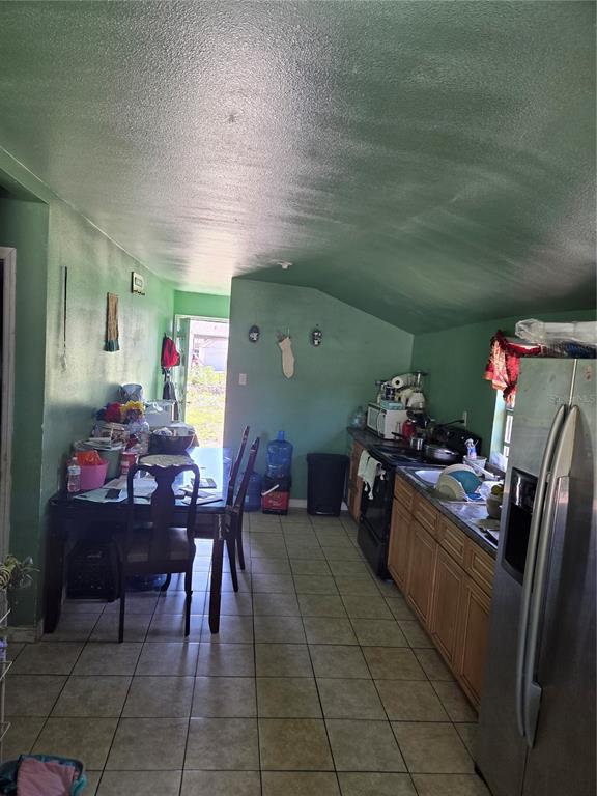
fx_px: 529
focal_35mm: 23
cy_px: 398
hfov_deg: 58.9
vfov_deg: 73.9
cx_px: 298
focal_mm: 5.4
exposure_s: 1/120
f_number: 1.8
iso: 200
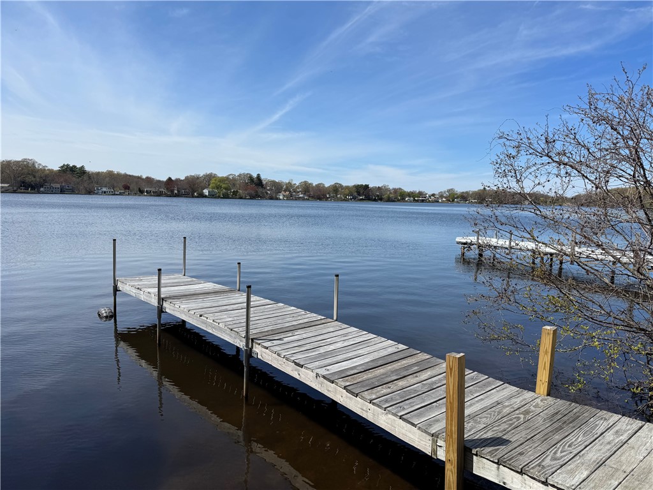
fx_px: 453
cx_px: 326
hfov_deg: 71.6
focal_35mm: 24
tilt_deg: -7.5
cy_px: 245
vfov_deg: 56.8
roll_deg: -1.4
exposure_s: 1/6410
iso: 80
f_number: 1.78
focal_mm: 6.76
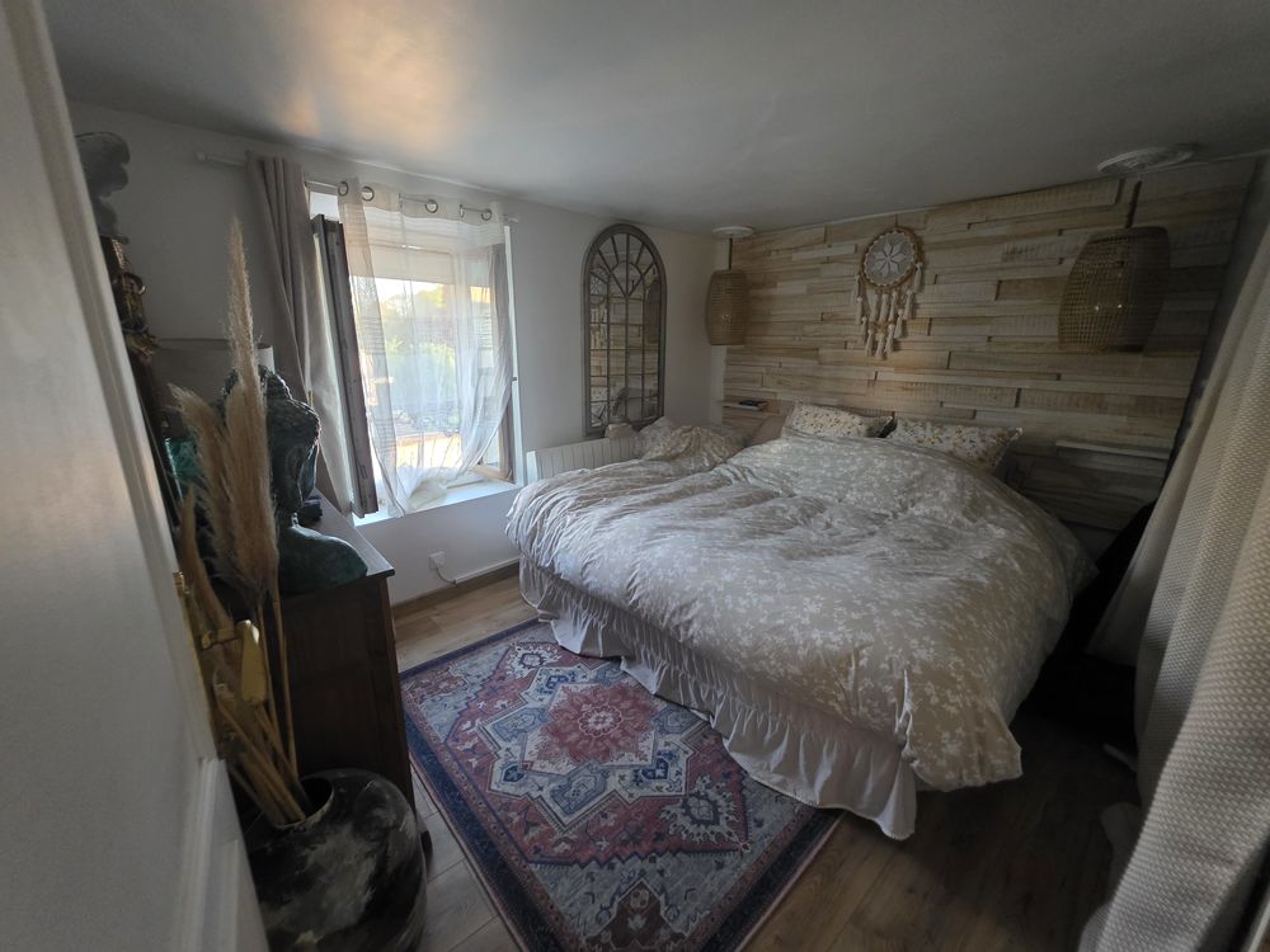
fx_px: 477
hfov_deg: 106.2
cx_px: 635
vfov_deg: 89.9
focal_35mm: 13
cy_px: 476
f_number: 1.9
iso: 640
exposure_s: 1/50
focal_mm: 2.2
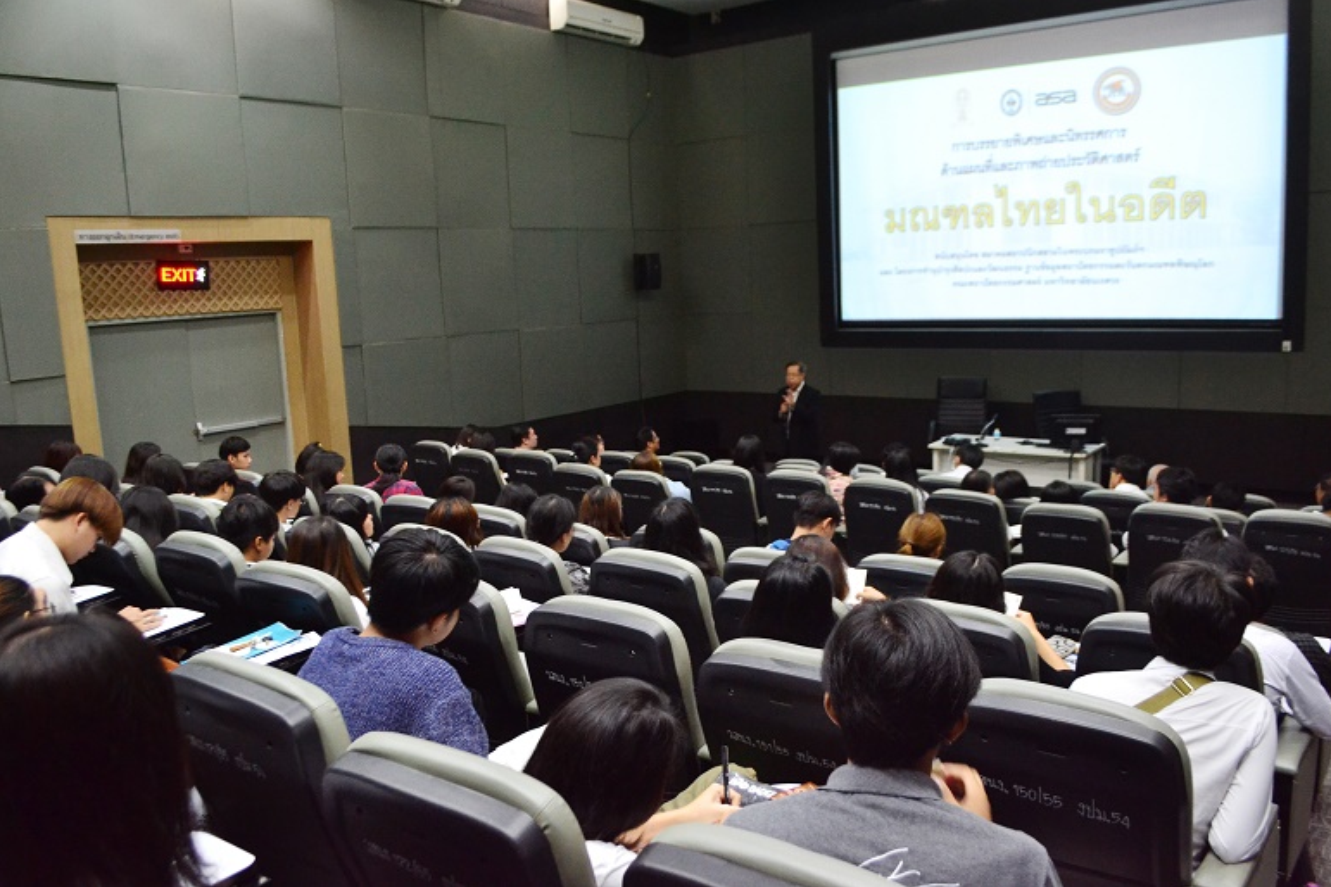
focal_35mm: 28
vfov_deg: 46.4
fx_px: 1035
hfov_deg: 65.5
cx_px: 659
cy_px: 431
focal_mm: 18
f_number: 4
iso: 1600
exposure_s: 1/30
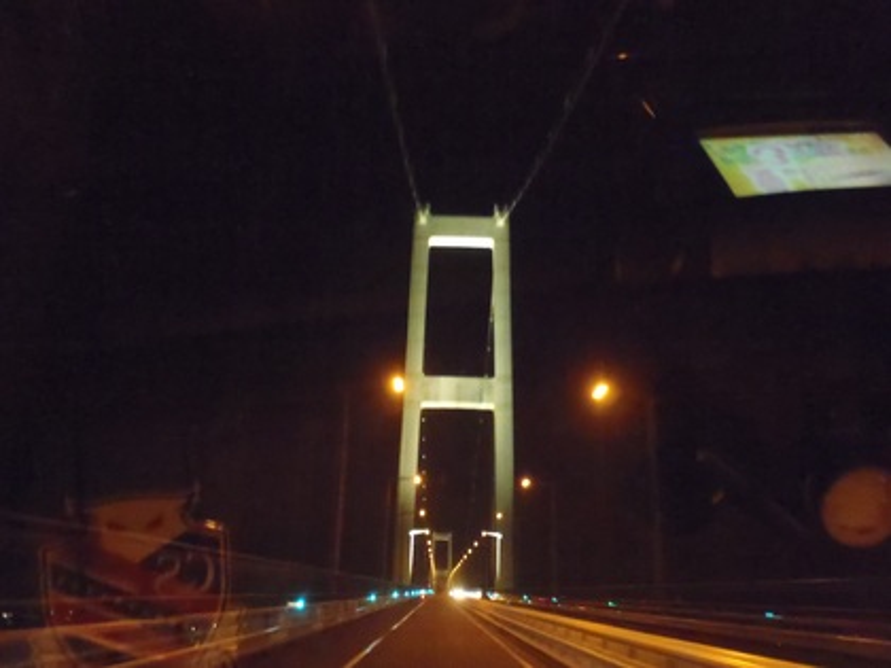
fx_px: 721
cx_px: 446
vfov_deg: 49.7
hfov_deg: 63.4
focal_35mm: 28
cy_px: 334
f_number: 3.9
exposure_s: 1/8
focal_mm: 5
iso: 1600
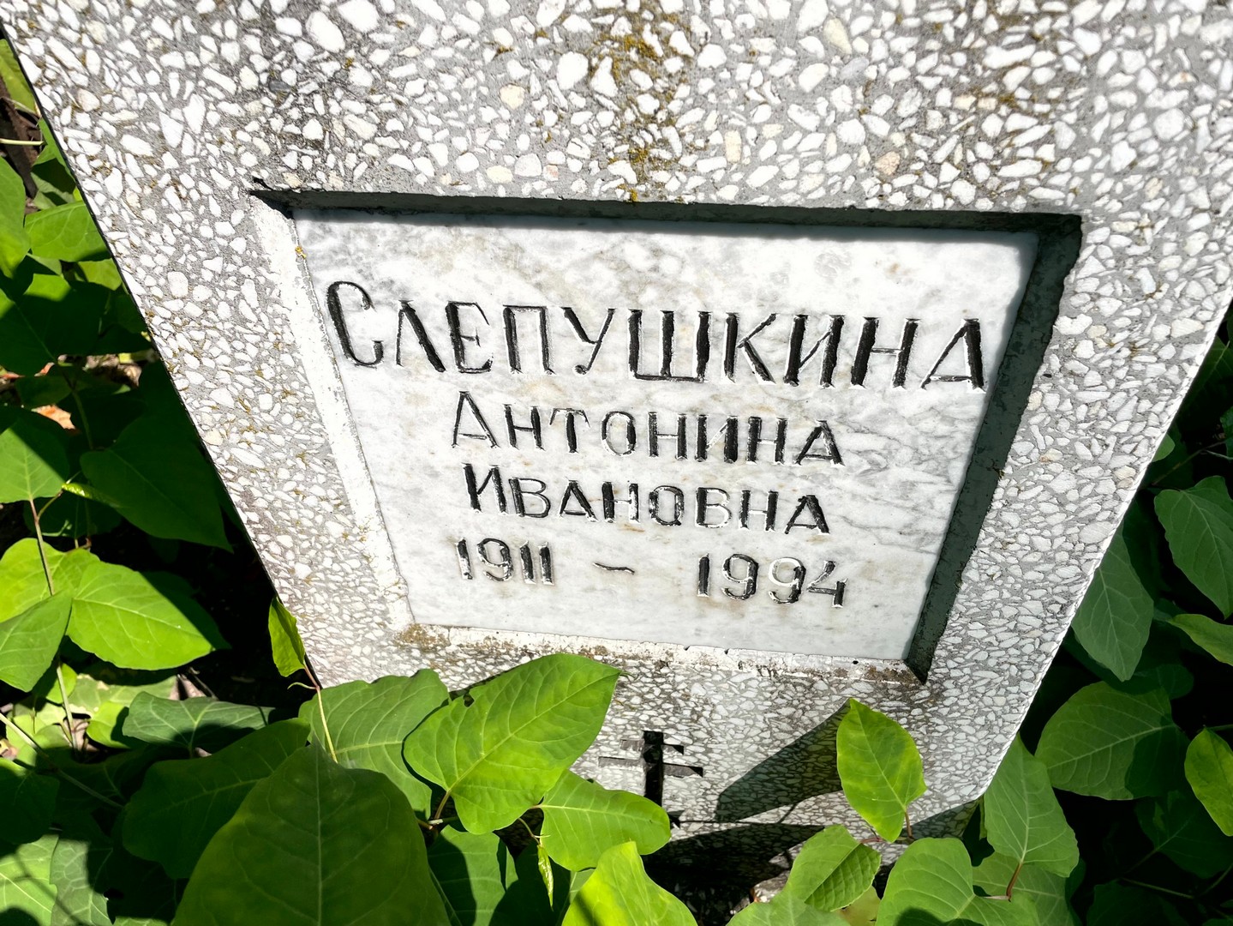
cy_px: 463
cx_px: 616
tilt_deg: -46.4
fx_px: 926
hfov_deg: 67.3
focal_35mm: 26
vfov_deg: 53.1
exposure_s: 1/3861
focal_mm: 4.2
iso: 32
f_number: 1.6
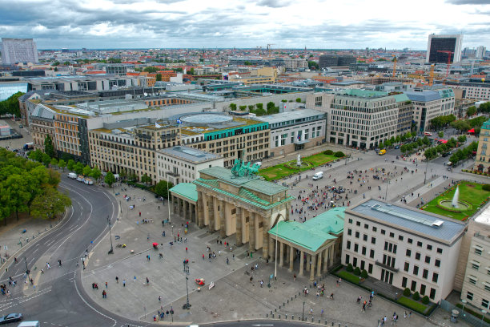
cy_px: 164
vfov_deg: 57.2
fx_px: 299
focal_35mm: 22
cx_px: 245
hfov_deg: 78.6
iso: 100
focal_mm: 8.4
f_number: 2.8
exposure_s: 1/1000
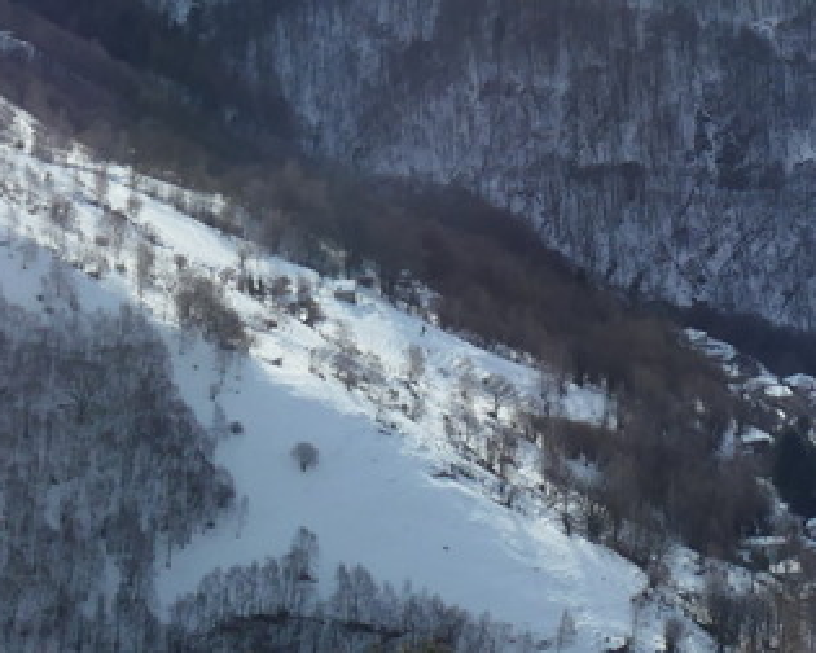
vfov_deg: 11.2
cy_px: -238
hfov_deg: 14.0
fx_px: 3236
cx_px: 935
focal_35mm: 134
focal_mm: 11.1
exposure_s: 1/1000
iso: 200
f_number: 6.3
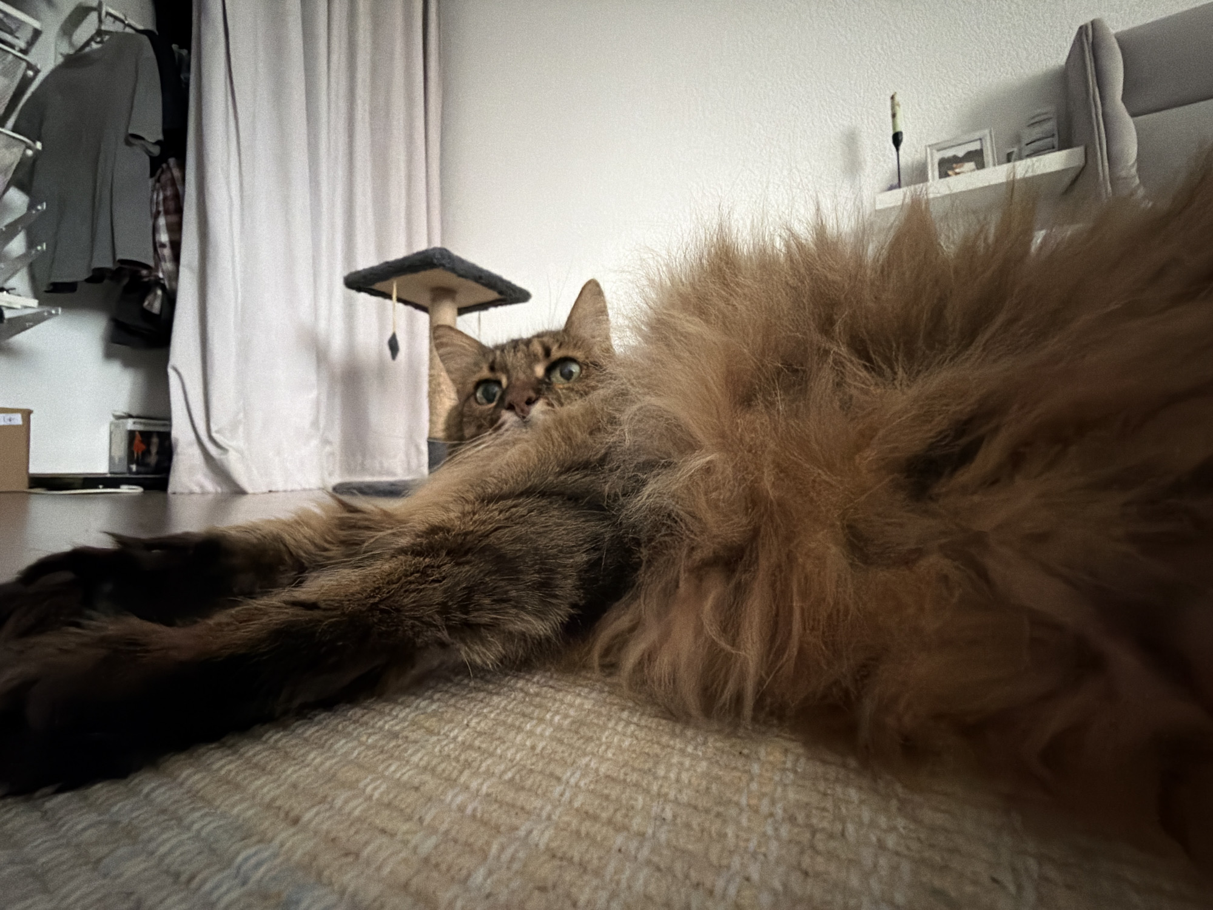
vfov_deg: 85.7
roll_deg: +0.5
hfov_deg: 102.1
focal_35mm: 14
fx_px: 491
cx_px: 606
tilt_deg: +0.6
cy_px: 455
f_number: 2.2
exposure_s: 1/48
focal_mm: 2.22
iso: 1250
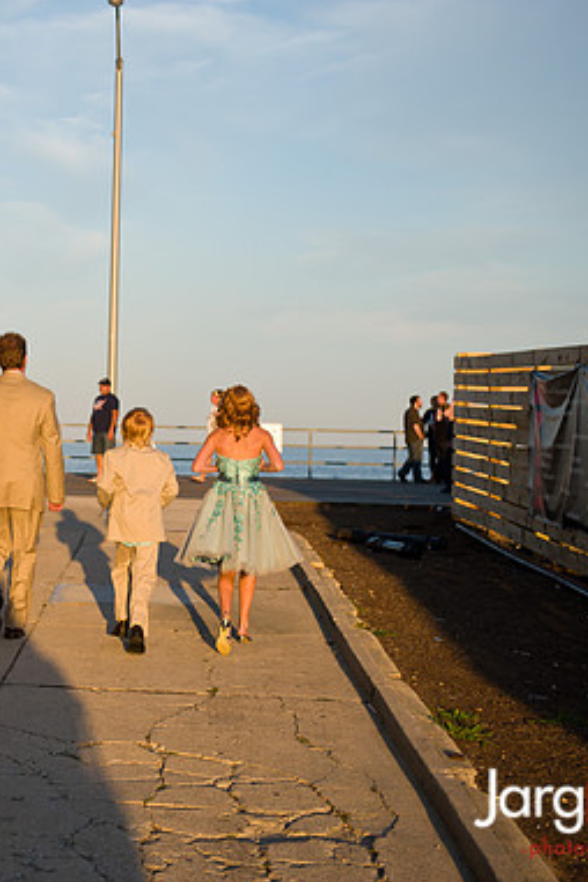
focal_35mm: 73
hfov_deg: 18.5
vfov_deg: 27.7
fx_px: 1788
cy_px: 444
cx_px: 118
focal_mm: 48
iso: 200
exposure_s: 1/2000
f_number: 3.2
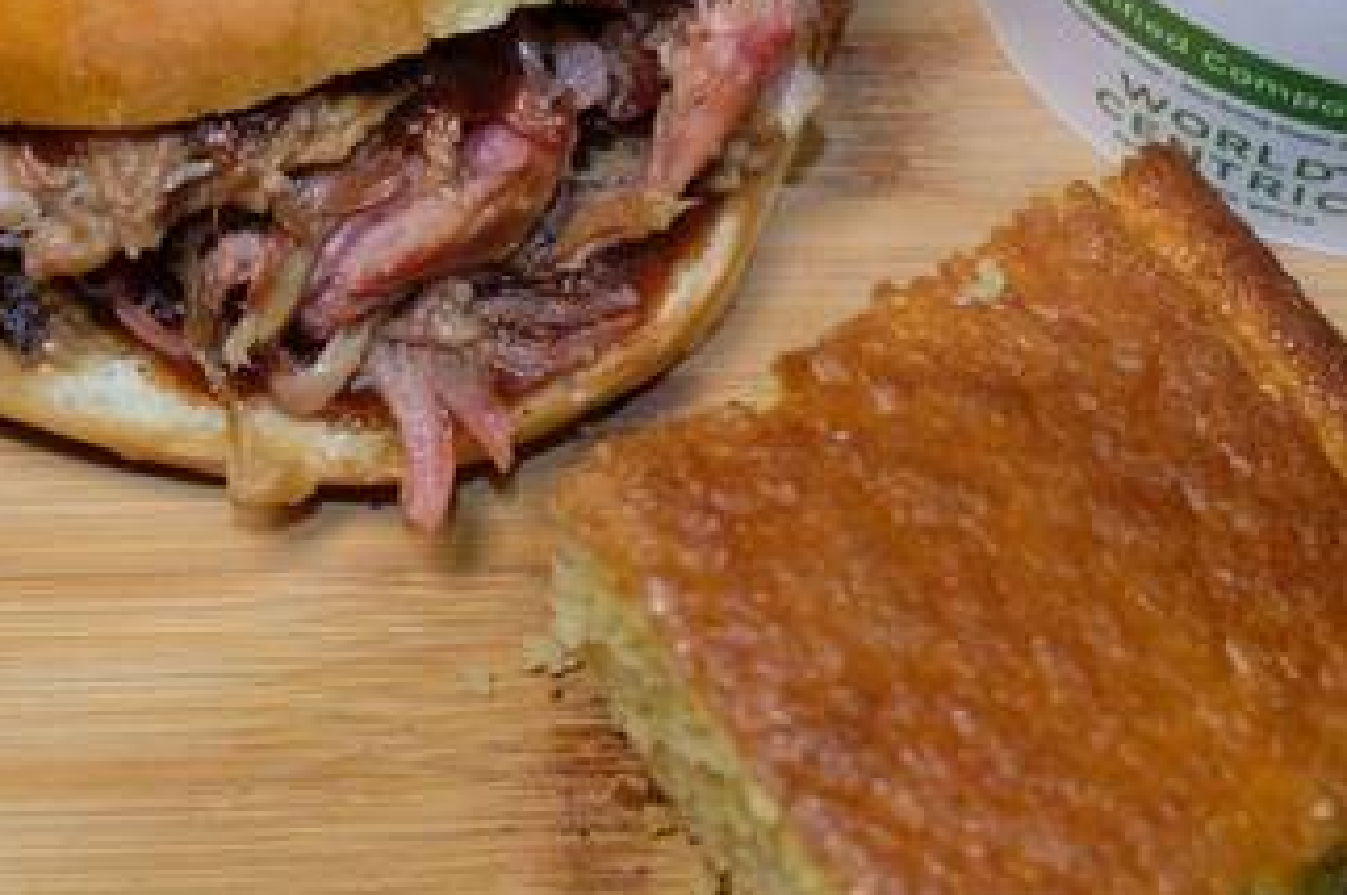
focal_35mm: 78
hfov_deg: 25.9
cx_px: 866
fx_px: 2915
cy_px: 226
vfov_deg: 17.4
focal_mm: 25.6
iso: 640
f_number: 4.5
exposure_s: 1/60
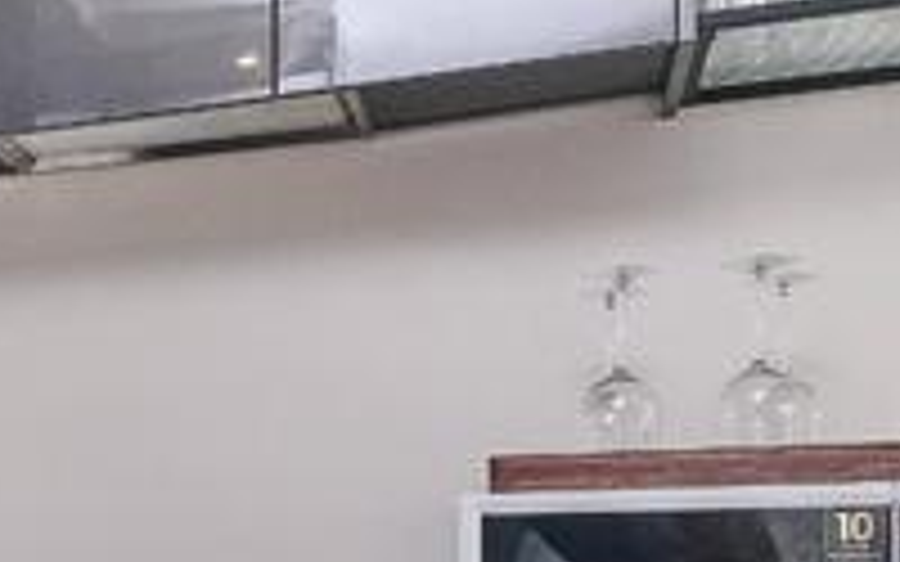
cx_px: -216
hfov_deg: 28.5
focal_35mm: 61
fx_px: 1496
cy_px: 609
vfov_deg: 20.4
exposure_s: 1/100
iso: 800
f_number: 10
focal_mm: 10
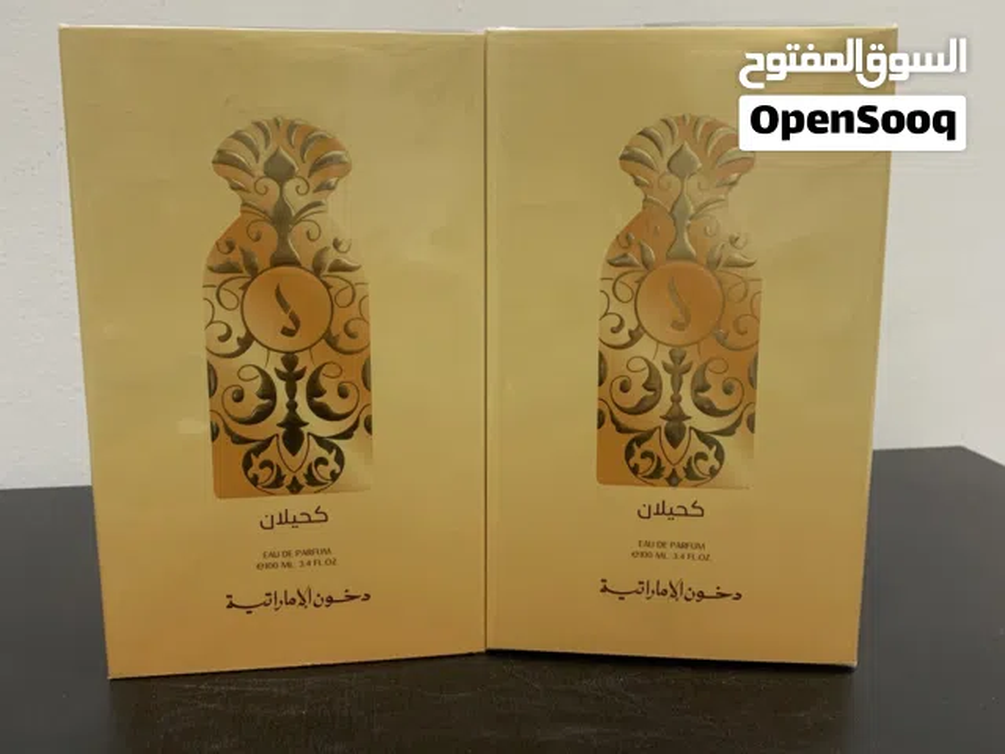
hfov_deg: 67.3
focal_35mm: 26
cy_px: 377
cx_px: 502
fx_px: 755
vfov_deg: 53.1
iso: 400
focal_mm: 4.25
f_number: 1.8
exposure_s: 1/50
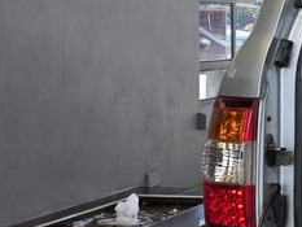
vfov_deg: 14.6
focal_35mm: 101
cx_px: 620
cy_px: 71
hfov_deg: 15.3
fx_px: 882
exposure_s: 1/180
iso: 40
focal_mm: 6.25
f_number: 1.7
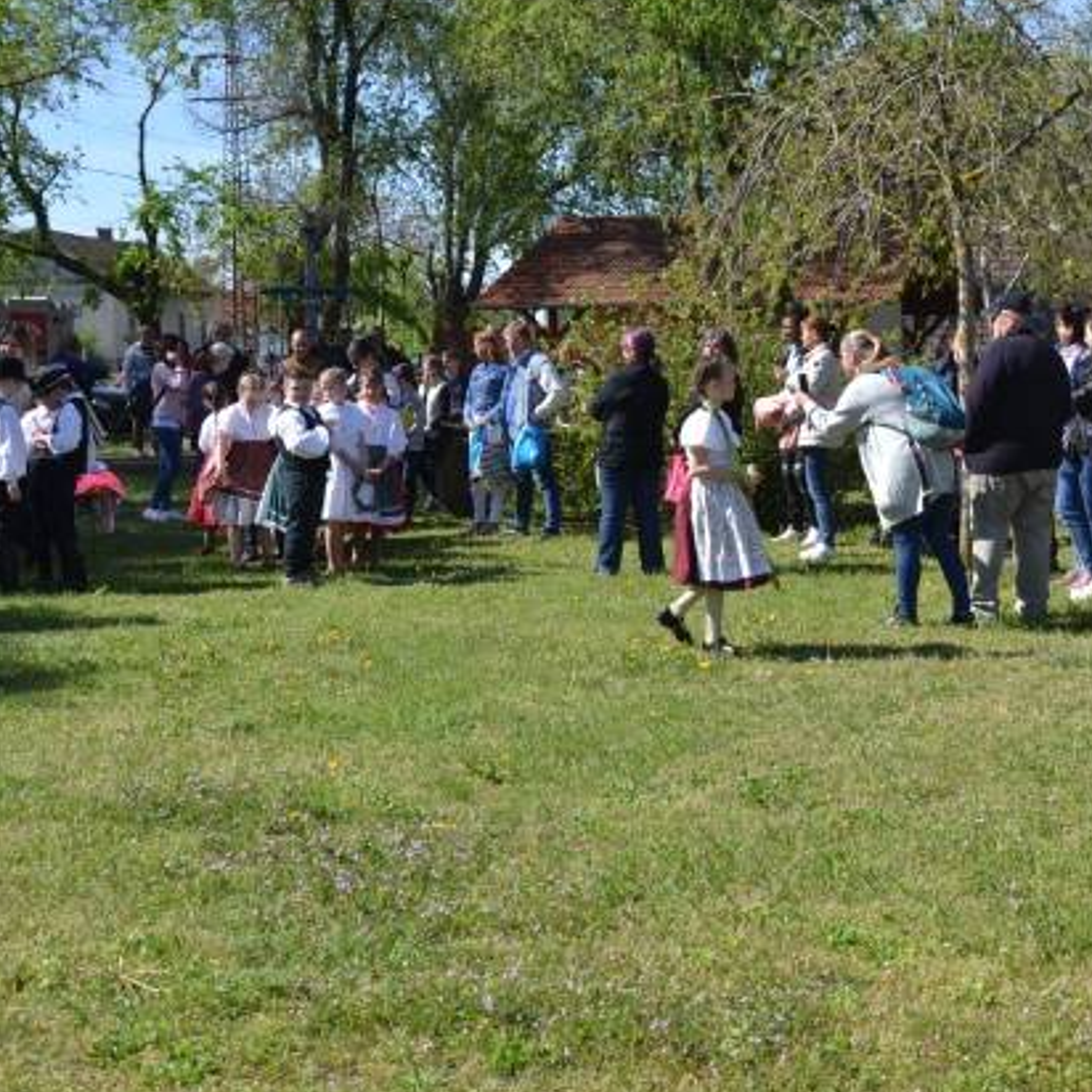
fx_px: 1989
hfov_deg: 30.3
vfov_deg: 30.7
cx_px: 774
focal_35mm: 56
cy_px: 469
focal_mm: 25
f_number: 7.1
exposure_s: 1/200
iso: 100
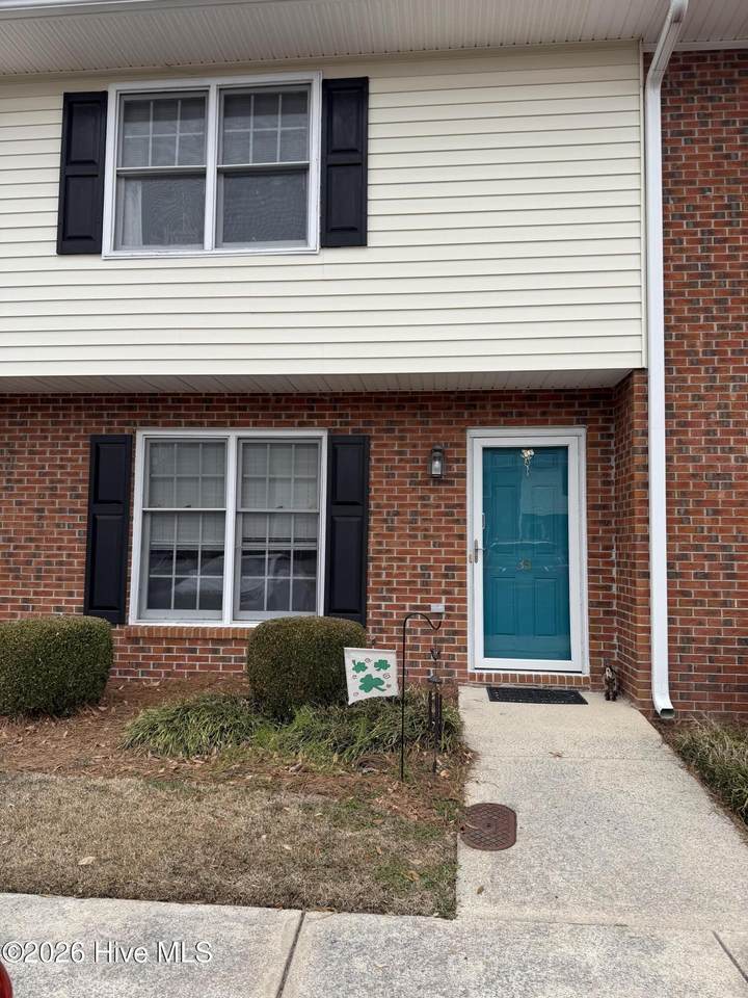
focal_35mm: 24
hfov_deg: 56.8
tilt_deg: +4.0
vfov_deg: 71.6
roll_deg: -0.1
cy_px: 499
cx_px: 374
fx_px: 691
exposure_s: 1/2232
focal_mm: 6.76
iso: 80
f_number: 1.78
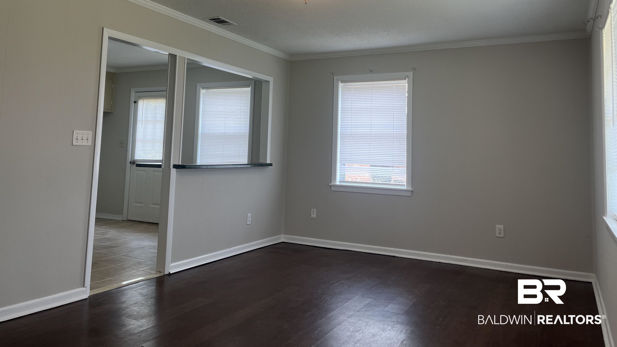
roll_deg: -0.7
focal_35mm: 29
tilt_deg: +2.9
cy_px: 111
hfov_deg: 66.1
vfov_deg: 39.6
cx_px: 305
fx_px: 474
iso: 50
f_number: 1.6
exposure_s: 1/129
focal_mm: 5.1
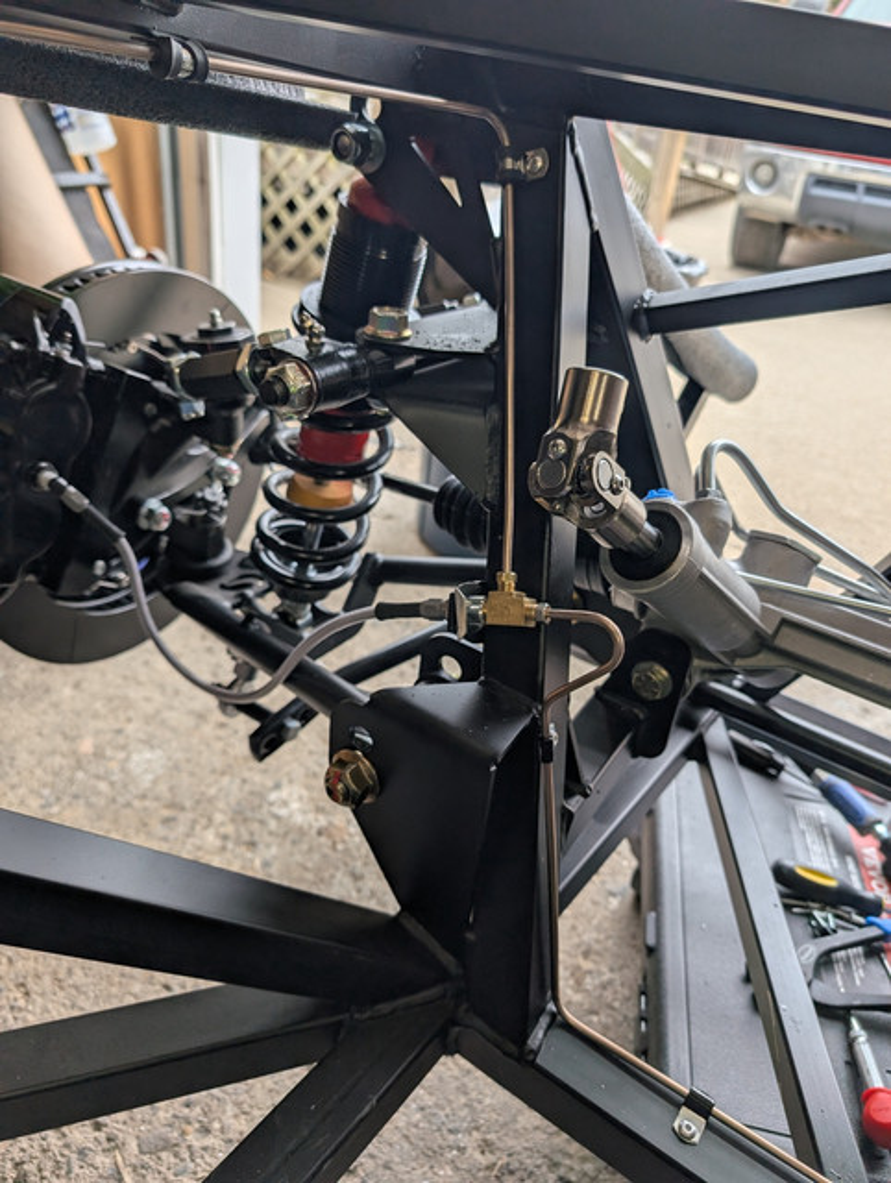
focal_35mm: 24
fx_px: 821
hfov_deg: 56.9
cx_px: 446
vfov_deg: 71.5
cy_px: 592
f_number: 1.68
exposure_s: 1/137
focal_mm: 6.9
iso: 20
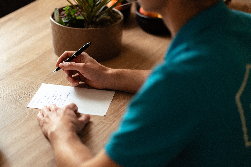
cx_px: 103
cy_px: 73
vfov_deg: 13.5
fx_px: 704
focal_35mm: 101
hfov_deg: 20.2
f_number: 1.8
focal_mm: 85
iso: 1000
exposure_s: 1/100
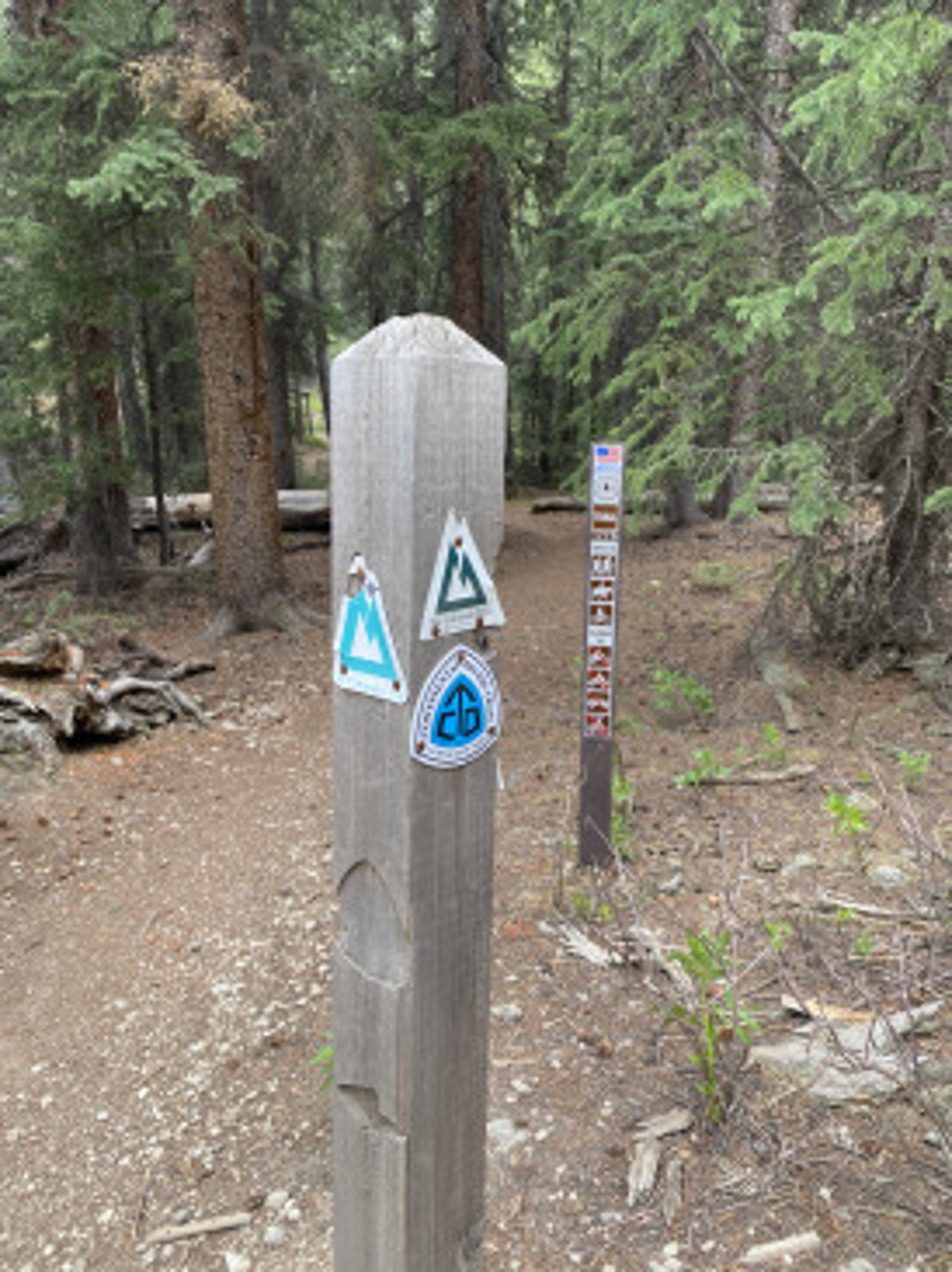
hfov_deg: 53.0
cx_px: 476
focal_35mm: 26
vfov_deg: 67.3
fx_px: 955
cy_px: 636
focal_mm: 4.25
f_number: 1.8
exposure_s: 1/122
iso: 40
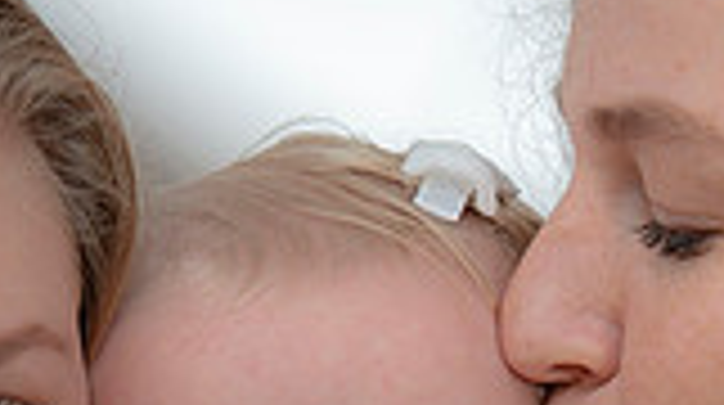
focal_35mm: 619
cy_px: 702
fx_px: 11866
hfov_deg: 3.5
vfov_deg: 2.0
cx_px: 570
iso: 160
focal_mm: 155
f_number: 3.5
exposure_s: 1/200
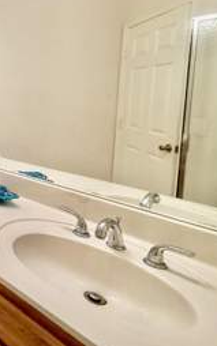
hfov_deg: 30.3
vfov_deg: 65.0
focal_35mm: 28
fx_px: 265
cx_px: -91
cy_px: 121
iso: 250
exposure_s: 1/120
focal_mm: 2.22
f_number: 2.2
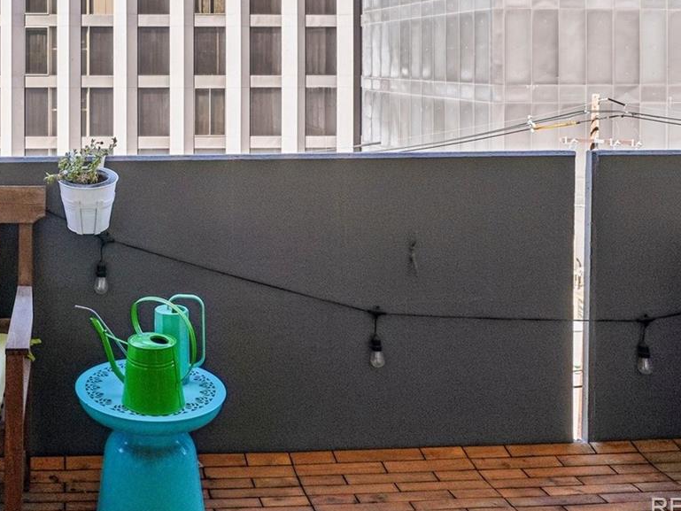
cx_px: 86
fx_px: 649
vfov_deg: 39.9
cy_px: 54
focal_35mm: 33
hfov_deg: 50.0
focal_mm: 11
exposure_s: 1/125
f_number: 8
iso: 100
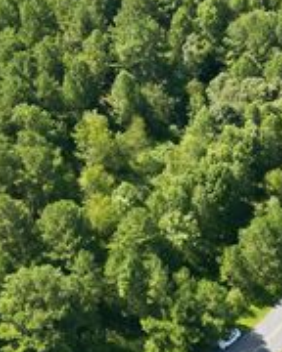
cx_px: 96
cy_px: 116
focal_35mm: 65
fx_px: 678
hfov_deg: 23.4
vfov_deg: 28.9
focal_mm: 6.7
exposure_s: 1/800
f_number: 1.7
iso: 120
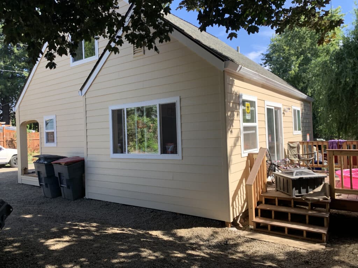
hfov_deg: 67.3
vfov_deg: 53.1
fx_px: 269
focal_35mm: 26
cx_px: 179
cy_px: 134
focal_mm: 4.25
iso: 25
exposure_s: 1/552
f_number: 1.8
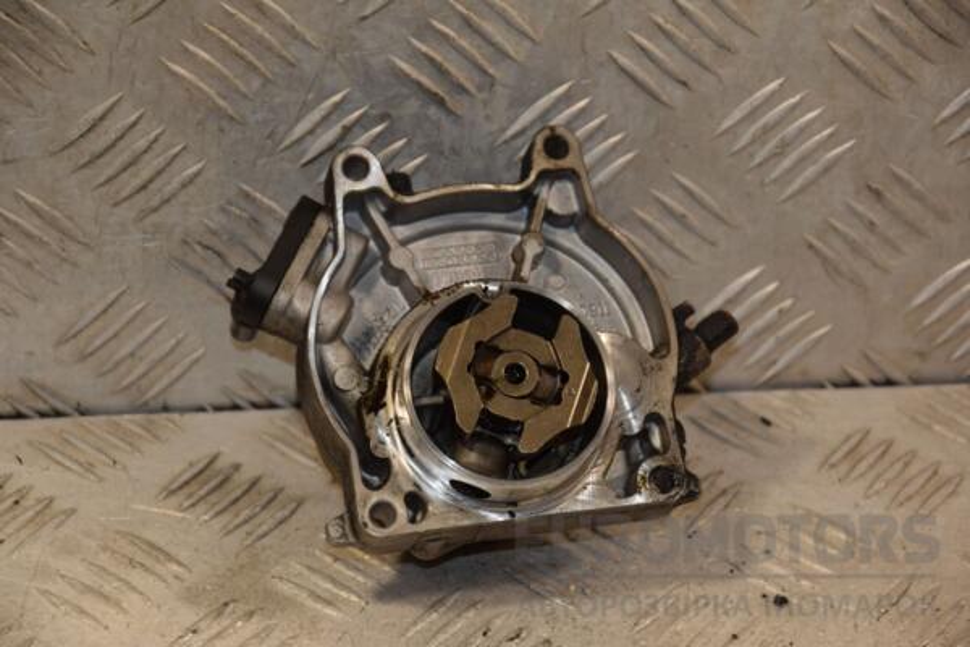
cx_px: 485
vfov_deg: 9.3
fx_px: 3961
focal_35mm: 147
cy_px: 324
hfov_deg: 14.0
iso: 800
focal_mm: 98
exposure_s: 1/200
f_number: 5.6
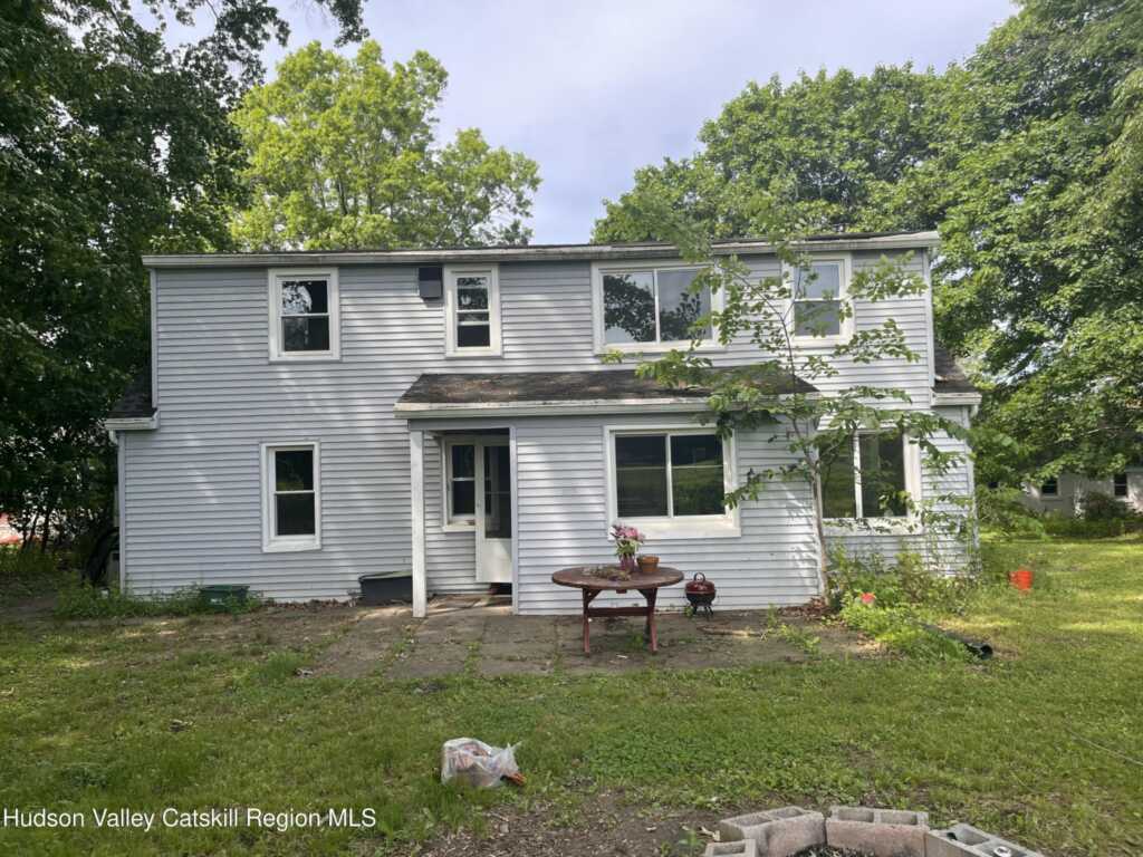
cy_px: 428
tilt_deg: +2.5
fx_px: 859
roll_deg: +1.0
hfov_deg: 67.3
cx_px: 572
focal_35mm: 26
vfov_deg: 53.1
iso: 50
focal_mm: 5.1
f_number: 1.6
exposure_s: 1/975
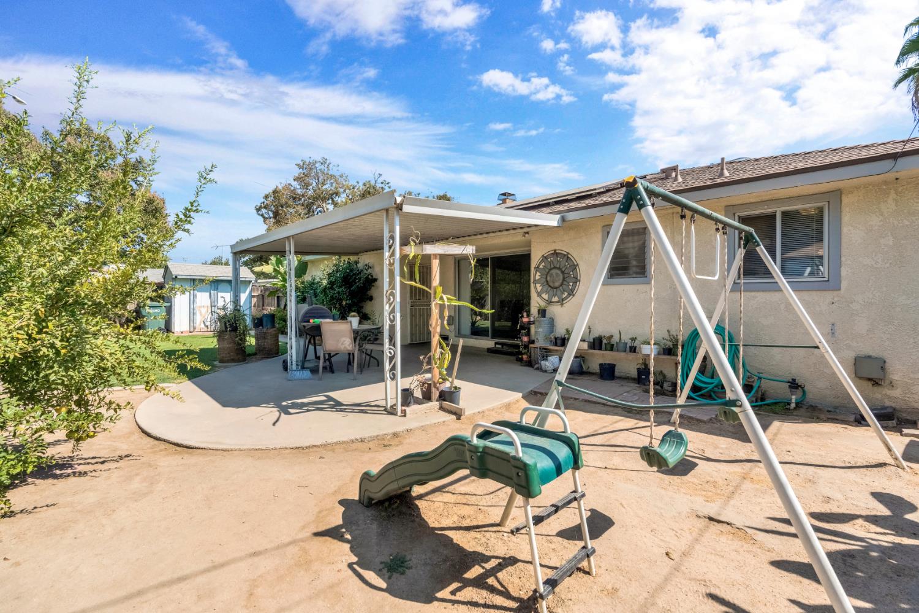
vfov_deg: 73.7
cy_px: 306
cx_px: 460
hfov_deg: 96.7
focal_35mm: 16
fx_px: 408
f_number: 7.1
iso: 640
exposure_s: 1/1250
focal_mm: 16
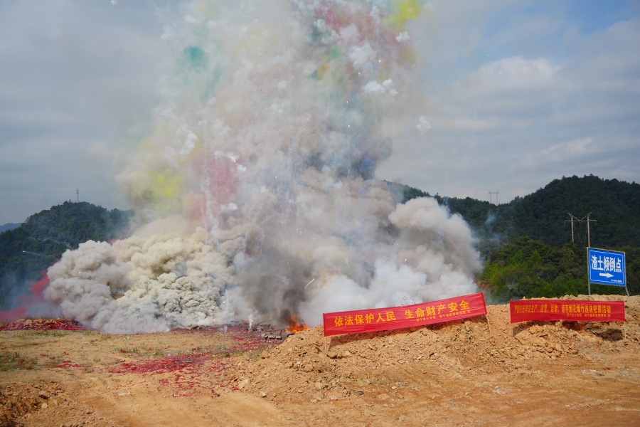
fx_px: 622
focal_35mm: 35
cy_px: 214
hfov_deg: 54.4
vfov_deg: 37.9
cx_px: 320
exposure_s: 1/1000
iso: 100
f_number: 5
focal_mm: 35
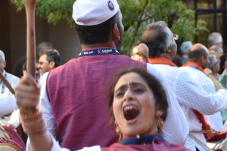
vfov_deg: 5.4
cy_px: 121
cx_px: 133
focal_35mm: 256
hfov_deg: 8.0
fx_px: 1615
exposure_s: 1/125
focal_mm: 75
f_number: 5.3
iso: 360
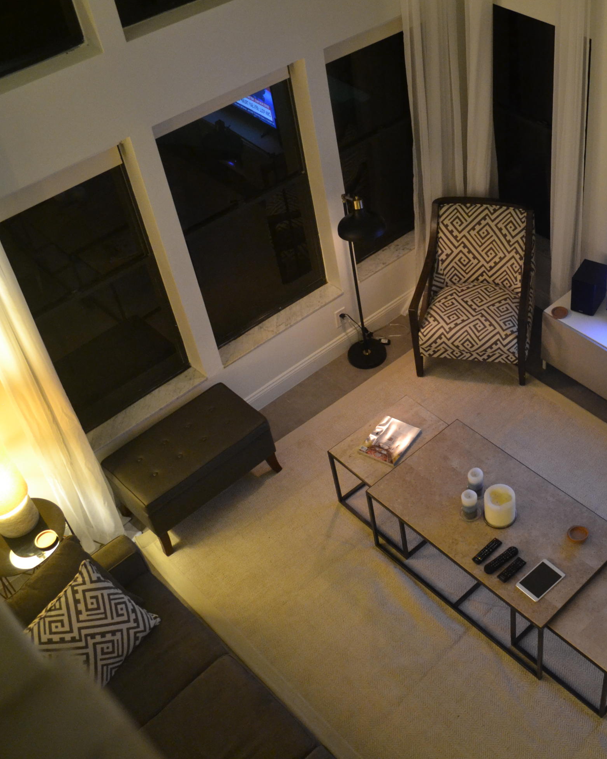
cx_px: 496
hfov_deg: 36.7
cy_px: 373
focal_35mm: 39
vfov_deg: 46.8
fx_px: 876
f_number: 3.5
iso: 1600
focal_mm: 18
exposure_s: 1/15
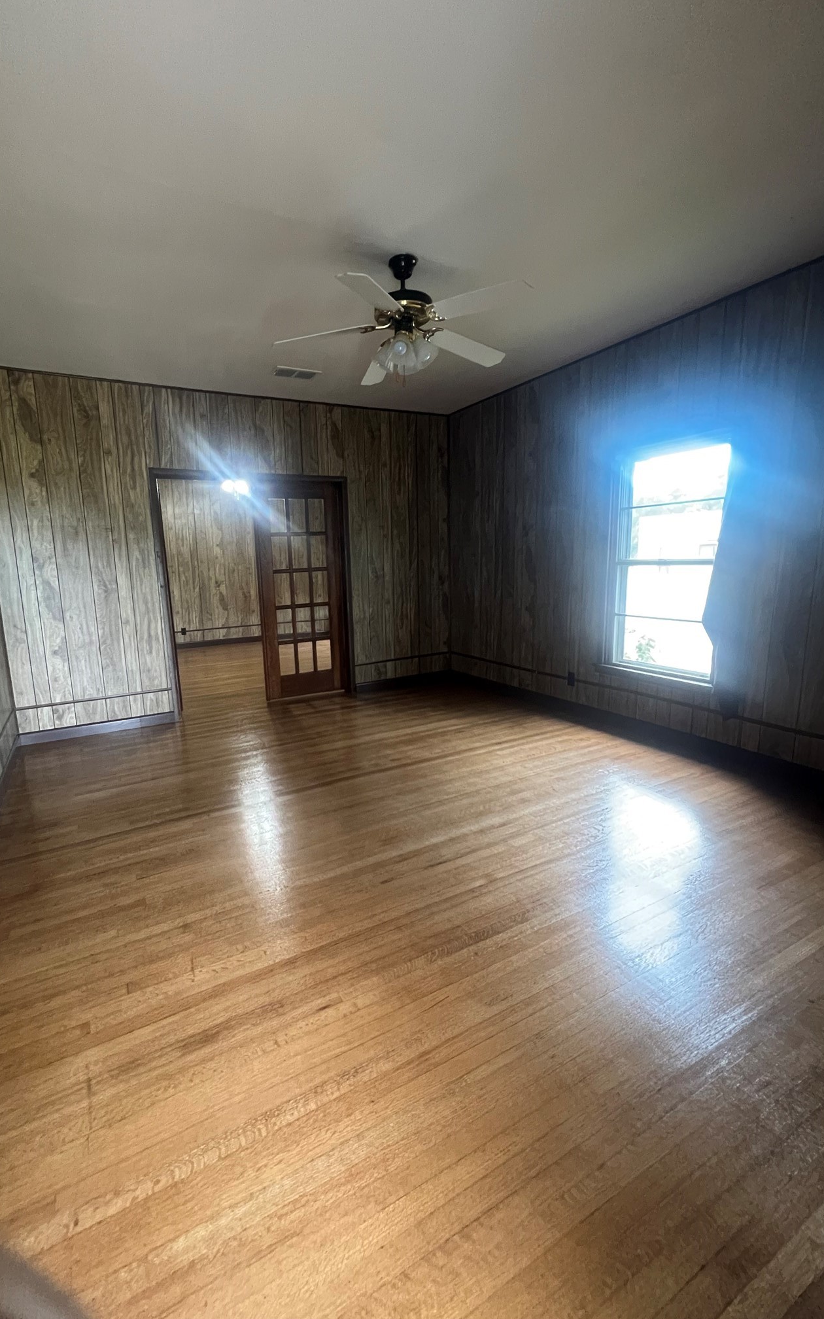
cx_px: 360
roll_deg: +2.0
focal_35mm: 14
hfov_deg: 78.3
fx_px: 503
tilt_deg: -9.5
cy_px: 658
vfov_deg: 105.3
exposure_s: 1/60
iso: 500
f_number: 1.8
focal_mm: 1.57
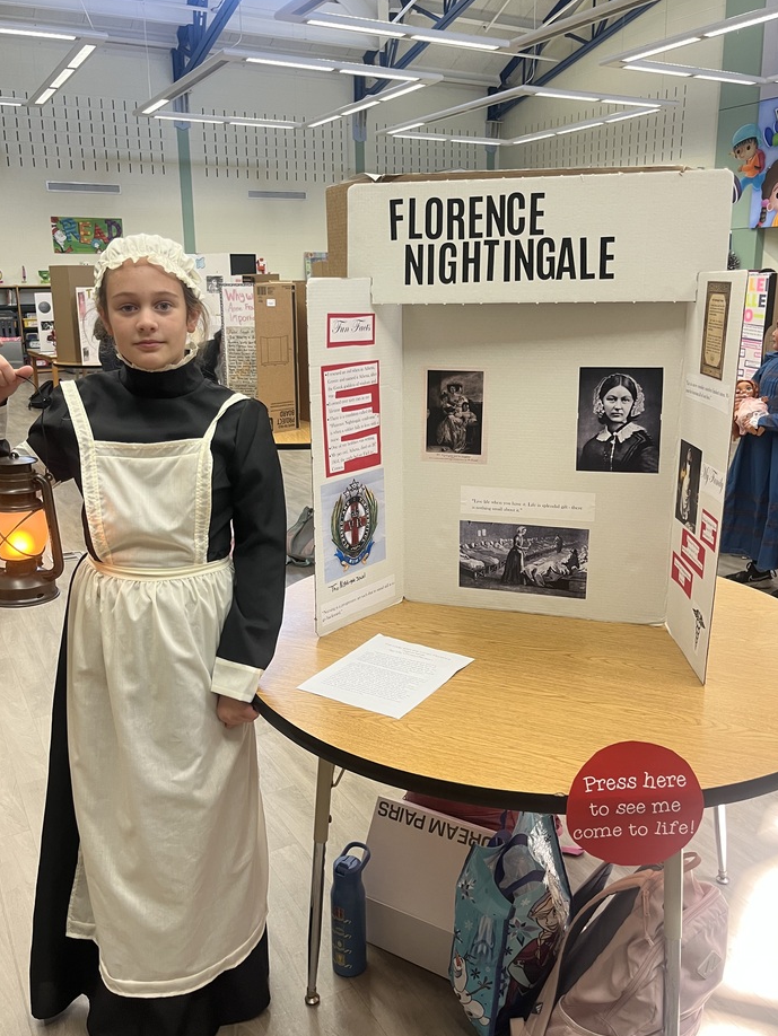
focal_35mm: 29
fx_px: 869
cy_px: 484
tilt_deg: -13.5
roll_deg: +1.1
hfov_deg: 48.2
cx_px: 375
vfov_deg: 61.6
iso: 100
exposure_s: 1/60
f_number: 1.6
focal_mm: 5.1
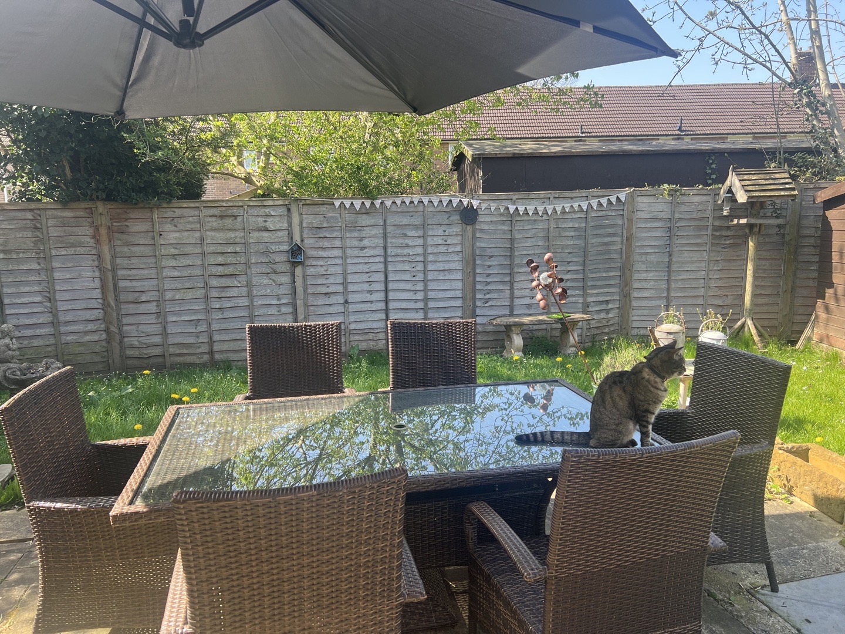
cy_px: 317
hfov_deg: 67.3
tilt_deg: -9.0
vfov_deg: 53.1
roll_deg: +0.8
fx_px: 635
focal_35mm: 26
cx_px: 422
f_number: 1.5
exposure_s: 1/466
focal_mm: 5.7
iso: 50
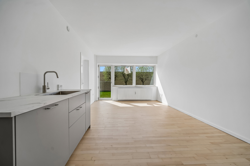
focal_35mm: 12
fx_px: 83
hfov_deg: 112.6
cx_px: 125
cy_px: 83
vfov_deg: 90.0
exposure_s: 1/200
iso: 160
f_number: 5.6
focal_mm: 12
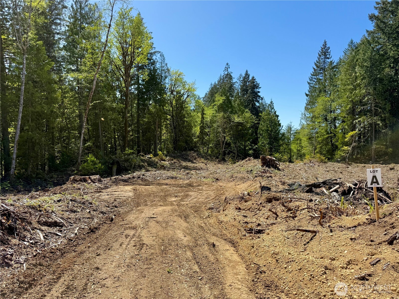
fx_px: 277
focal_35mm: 24
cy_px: 150
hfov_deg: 71.6
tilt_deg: +0.7
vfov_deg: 56.8
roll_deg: -1.2
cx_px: 200
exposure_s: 1/3279
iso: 80
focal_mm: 6.76
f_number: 1.78
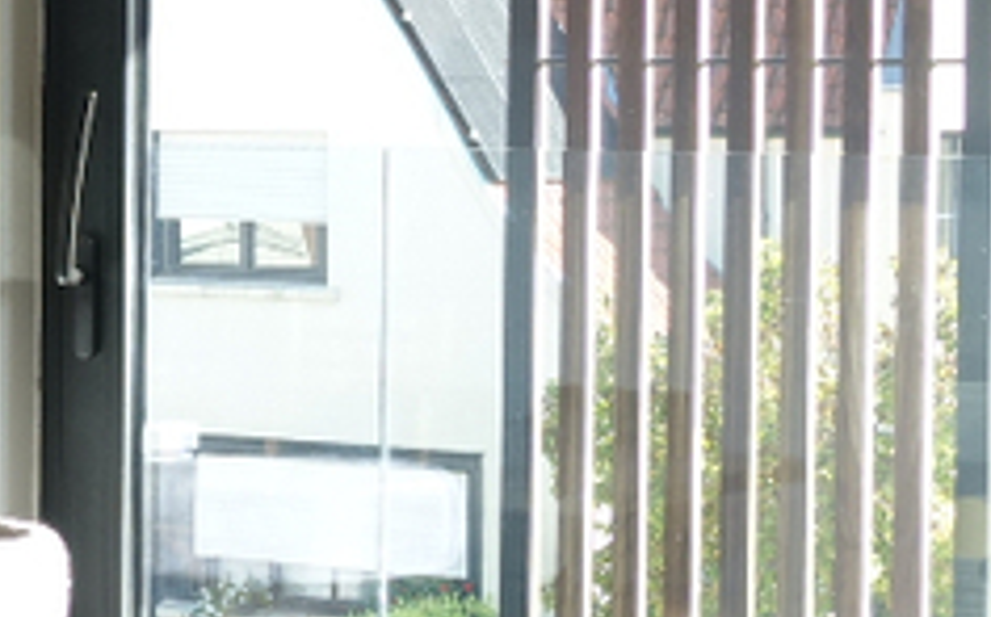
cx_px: -491
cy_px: 130
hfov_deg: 14.0
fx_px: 3778
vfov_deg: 9.3
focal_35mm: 140
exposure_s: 1/80
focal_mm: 8.8
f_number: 4
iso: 125
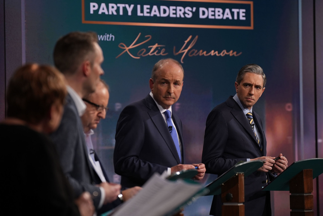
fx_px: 1643
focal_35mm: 183
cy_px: 108
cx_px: 162
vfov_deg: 7.5
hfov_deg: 11.2
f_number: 2.8
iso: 400
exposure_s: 1/125
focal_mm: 122
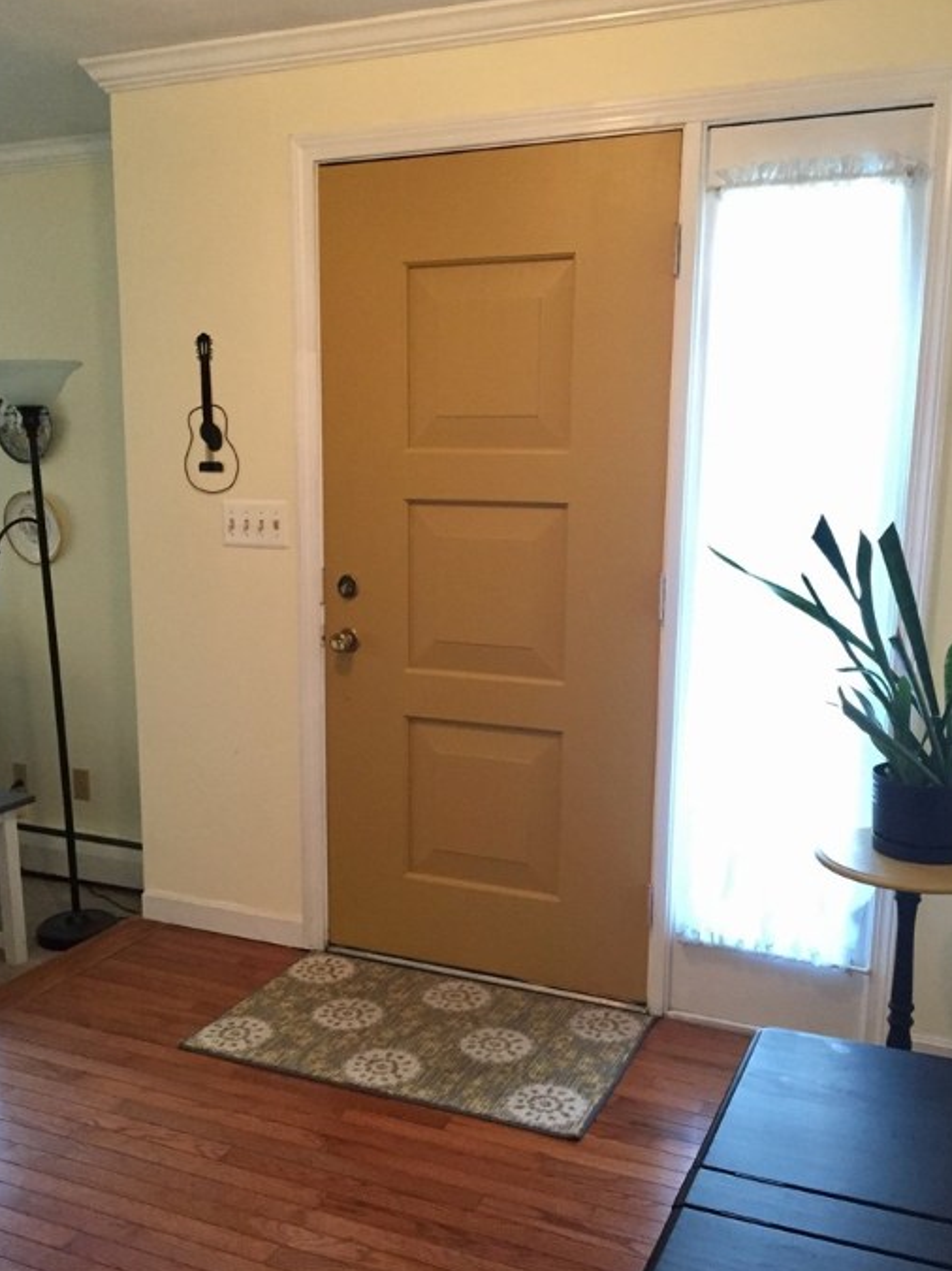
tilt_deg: -10.3
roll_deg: -0.5
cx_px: 463
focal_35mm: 33
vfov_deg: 55.2
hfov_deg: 42.9
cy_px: 706
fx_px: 1210
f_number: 2.2
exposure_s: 1/15
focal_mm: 4.15
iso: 250
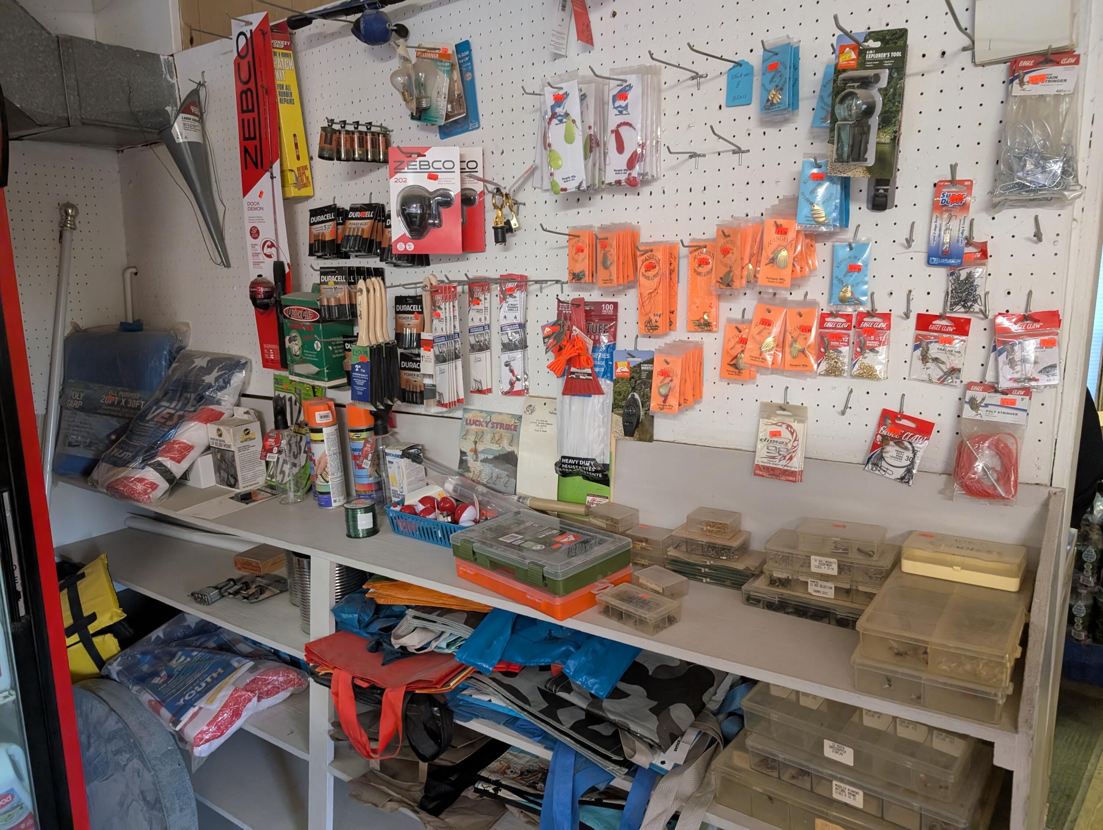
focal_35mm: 24
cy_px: 415
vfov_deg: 56.9
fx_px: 766
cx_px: 552
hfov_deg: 71.5
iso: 1736
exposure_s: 1/60
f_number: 1.68
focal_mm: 6.9
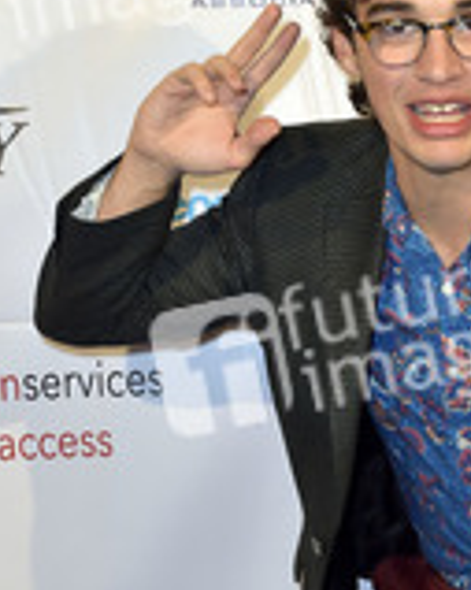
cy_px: 534
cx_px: 451
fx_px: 1814
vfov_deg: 18.2
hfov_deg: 14.6
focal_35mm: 104
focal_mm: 44
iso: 400
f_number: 4.5
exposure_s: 1/320
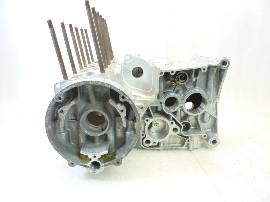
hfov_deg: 69.4
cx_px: 135
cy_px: 101
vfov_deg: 54.9
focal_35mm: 25
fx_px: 195
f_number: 3.3
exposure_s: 1/13
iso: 80
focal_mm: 4.1
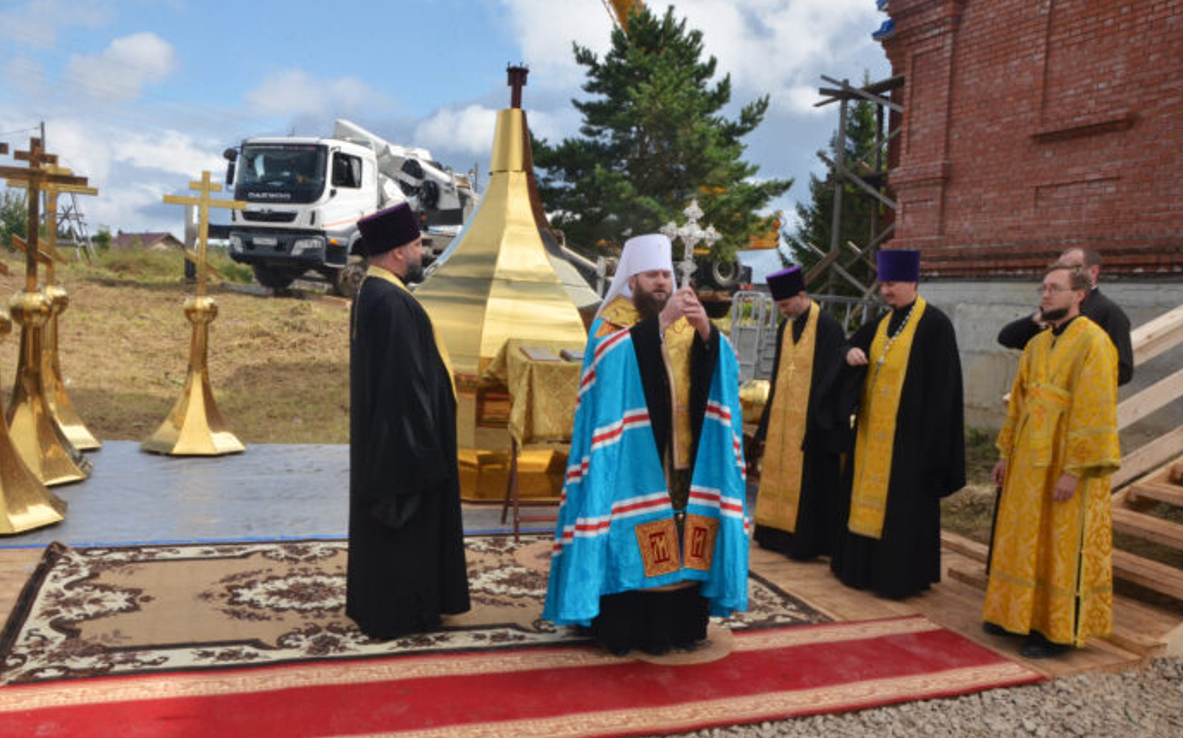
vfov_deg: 44.5
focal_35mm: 28
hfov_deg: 66.5
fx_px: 903
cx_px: 585
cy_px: 390
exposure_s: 1/250
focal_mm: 18
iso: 640
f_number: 22
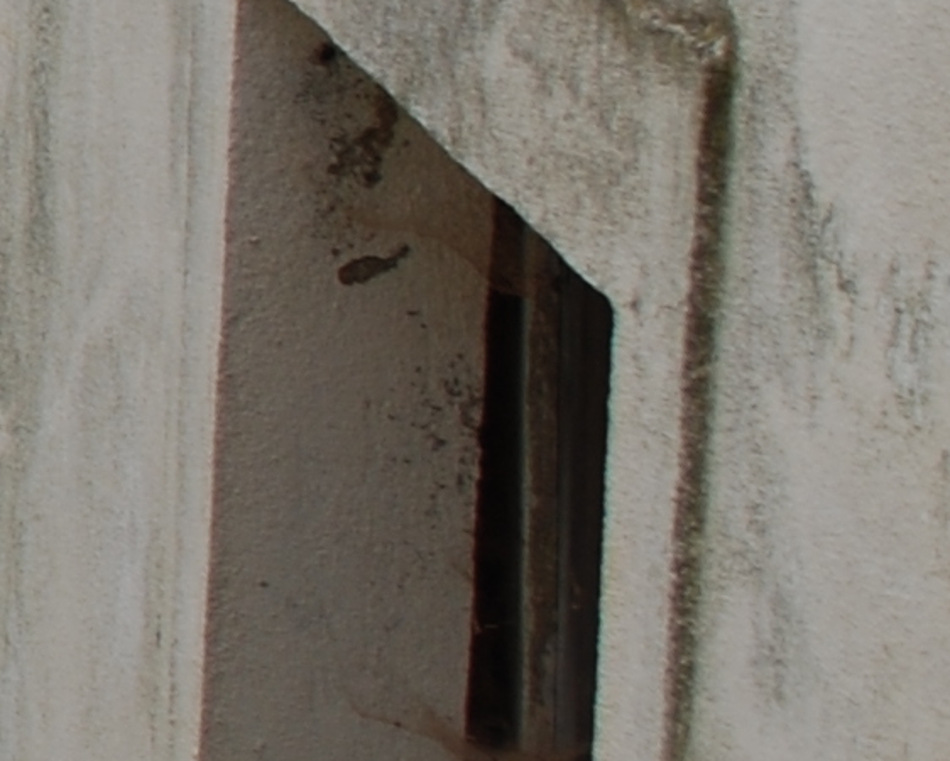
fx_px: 6553
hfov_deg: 7.2
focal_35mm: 233
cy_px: -260
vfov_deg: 6.6
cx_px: -2137
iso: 100
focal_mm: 24
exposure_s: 1/250
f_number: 8
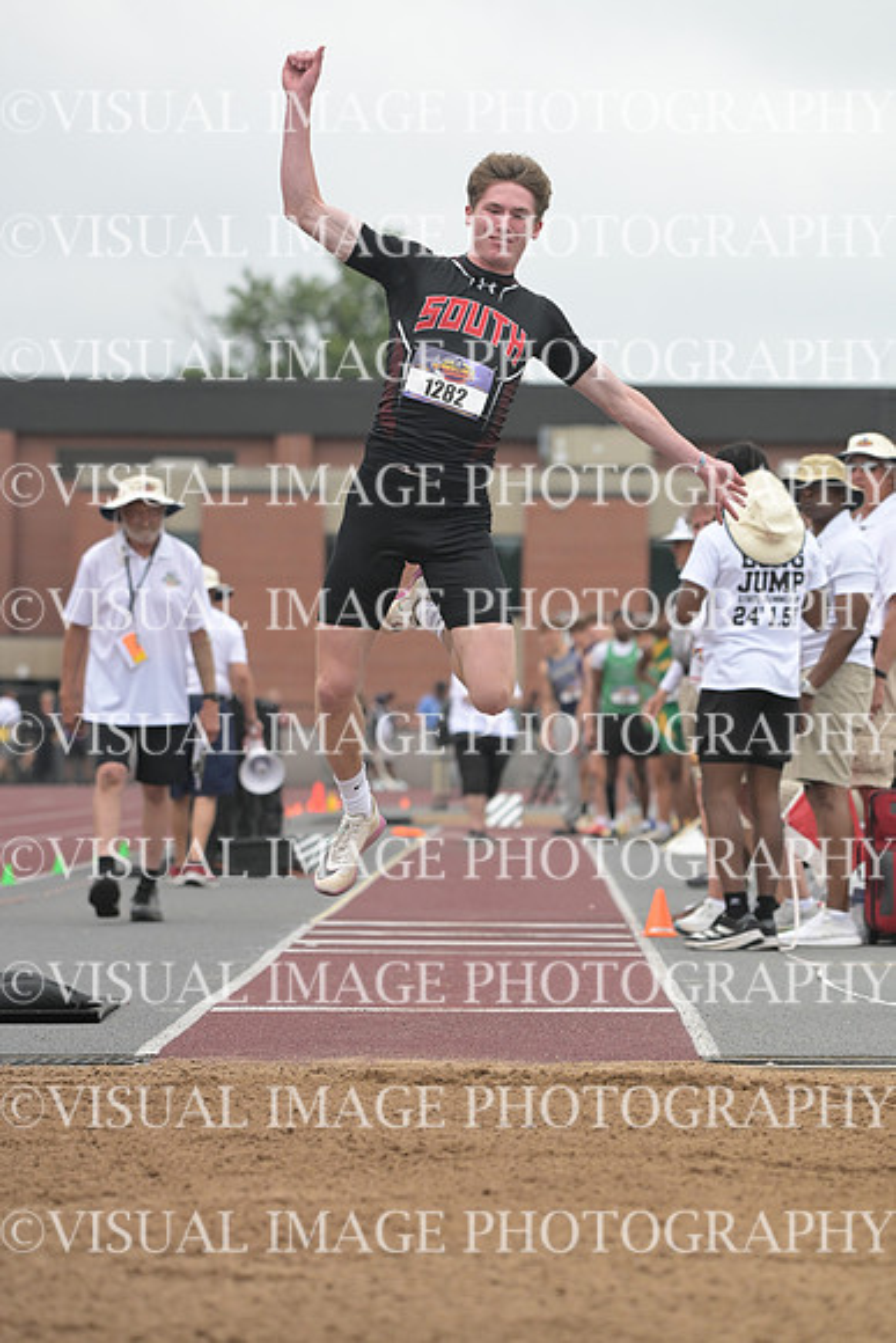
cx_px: 448
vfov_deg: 11.4
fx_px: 6715
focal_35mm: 180
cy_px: 672
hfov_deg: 7.6
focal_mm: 180
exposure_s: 1/4000
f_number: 6.3
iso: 2500
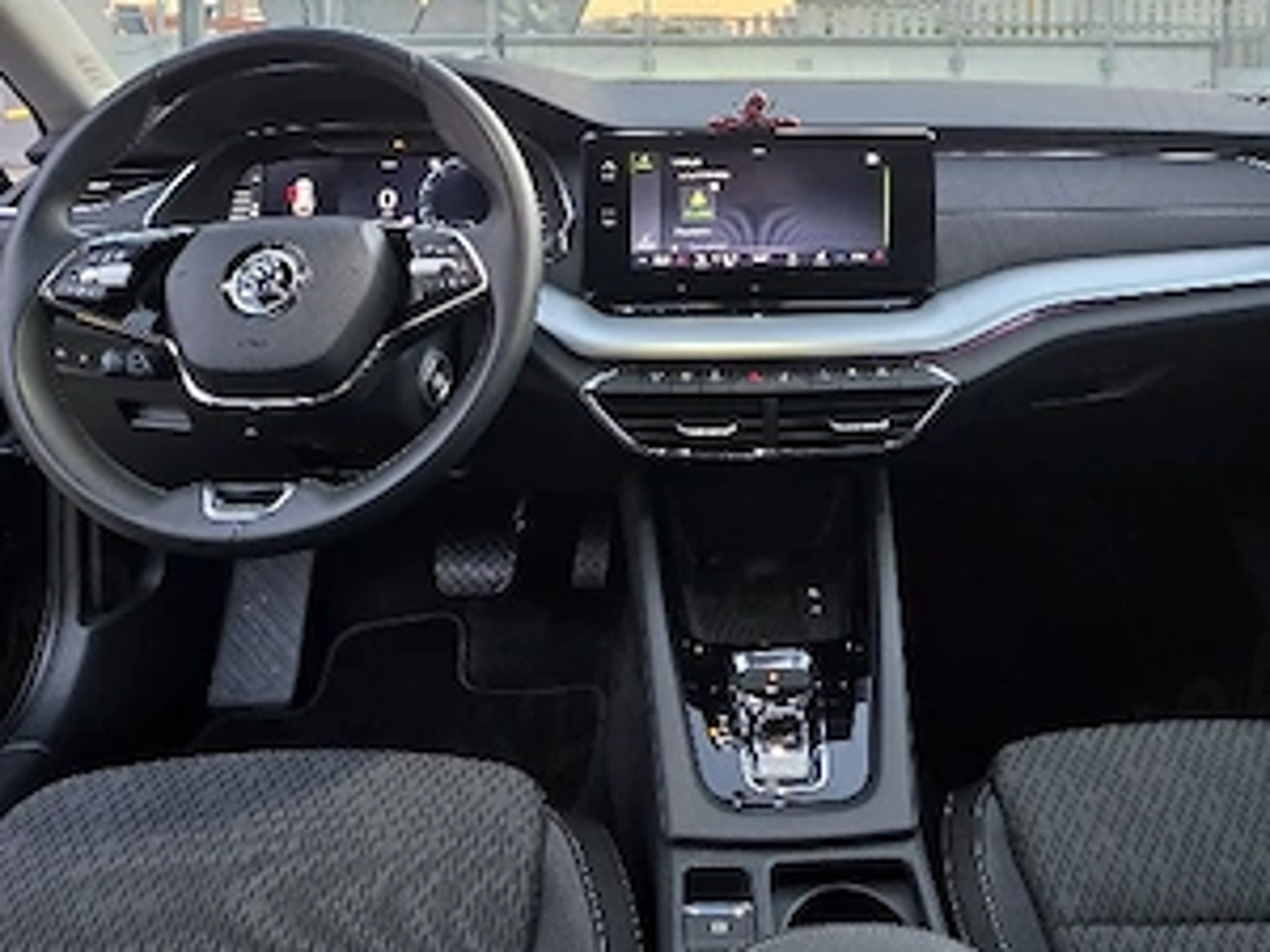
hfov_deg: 67.2
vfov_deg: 48.1
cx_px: 690
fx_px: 954
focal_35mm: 26
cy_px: 114
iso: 80
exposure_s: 1/32.5
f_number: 1.9
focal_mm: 2.2
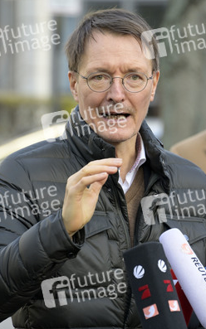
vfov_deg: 6.8
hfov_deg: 4.3
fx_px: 2768
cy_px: 164
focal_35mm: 308
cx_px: 108
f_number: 7.1
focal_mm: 300
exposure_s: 1/400
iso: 2000
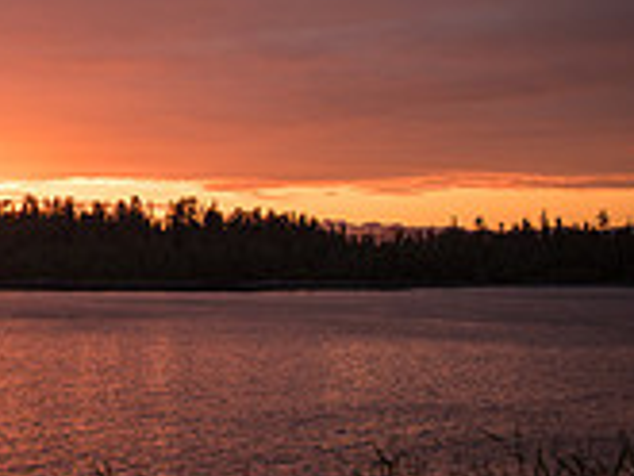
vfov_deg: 12.5
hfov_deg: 15.6
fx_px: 2163
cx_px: -257
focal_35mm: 118
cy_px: 117
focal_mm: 35
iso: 100
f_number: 2.8
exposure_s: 1/250
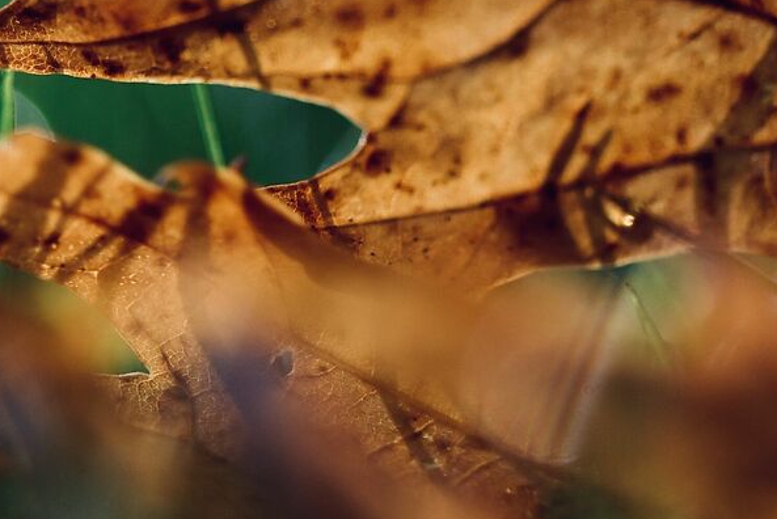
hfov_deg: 3.4
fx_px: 13107
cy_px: -163
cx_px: 4
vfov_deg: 2.3
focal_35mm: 607
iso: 400
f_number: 3.8
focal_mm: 150
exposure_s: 1/2000
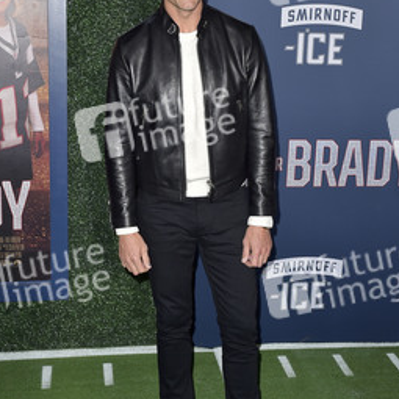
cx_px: 201
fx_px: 626
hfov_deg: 35.4
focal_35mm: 48
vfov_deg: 35.4
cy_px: 203
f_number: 6.3
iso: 500
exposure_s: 1/250
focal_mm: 36
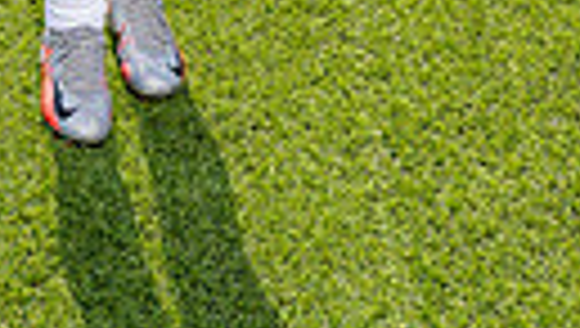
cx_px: 139
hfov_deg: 17.2
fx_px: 1910
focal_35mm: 124
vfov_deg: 8.7
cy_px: -521
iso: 320
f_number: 11
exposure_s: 1/250
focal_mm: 34
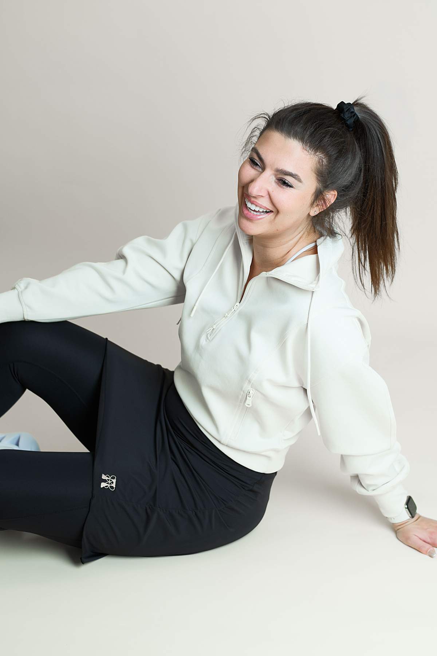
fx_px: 1366
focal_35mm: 75
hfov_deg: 18.2
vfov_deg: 27.0
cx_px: 218
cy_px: 328
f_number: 3.2
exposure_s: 1/250
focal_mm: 50
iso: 160
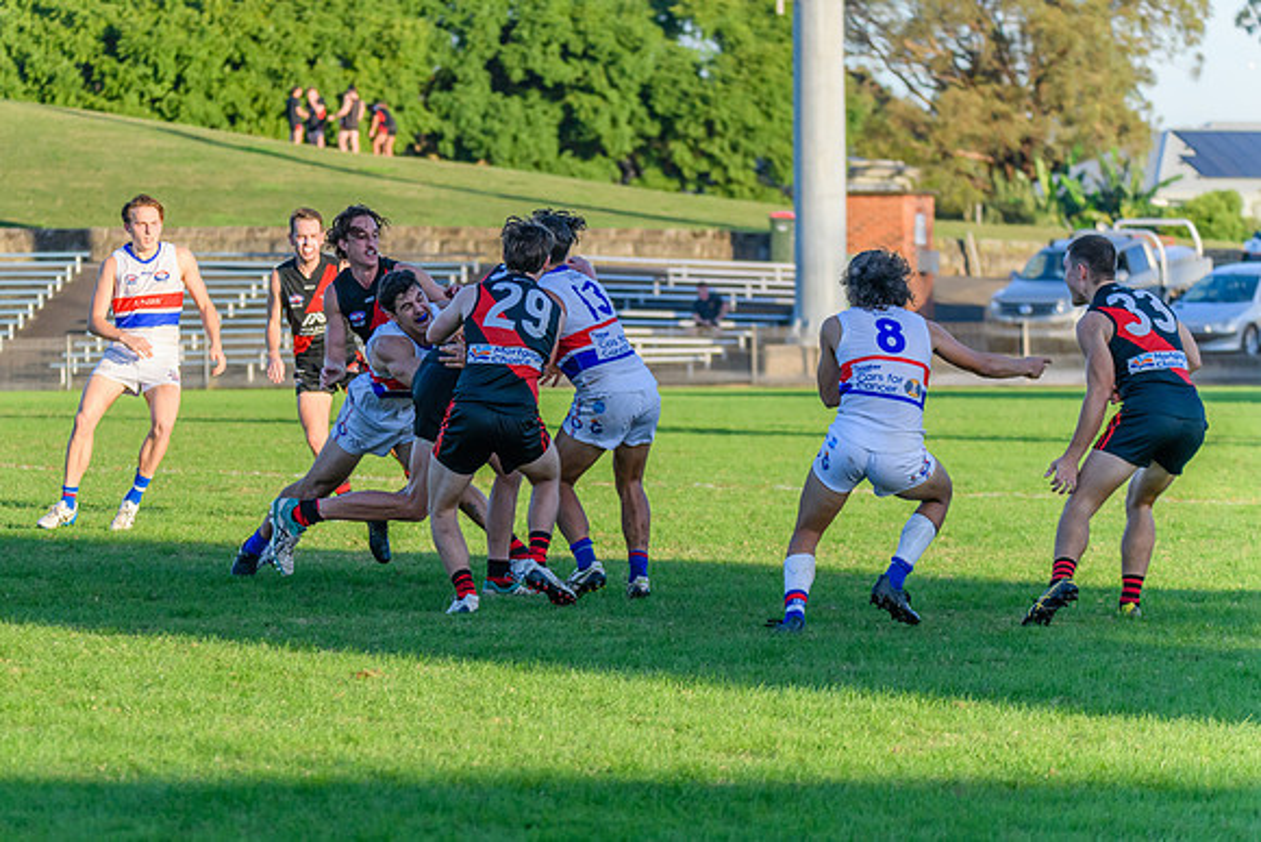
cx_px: 470
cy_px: 406
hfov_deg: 10.3
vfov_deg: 6.9
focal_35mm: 201
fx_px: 7026
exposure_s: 1/2000
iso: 1100
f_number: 5
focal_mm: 150
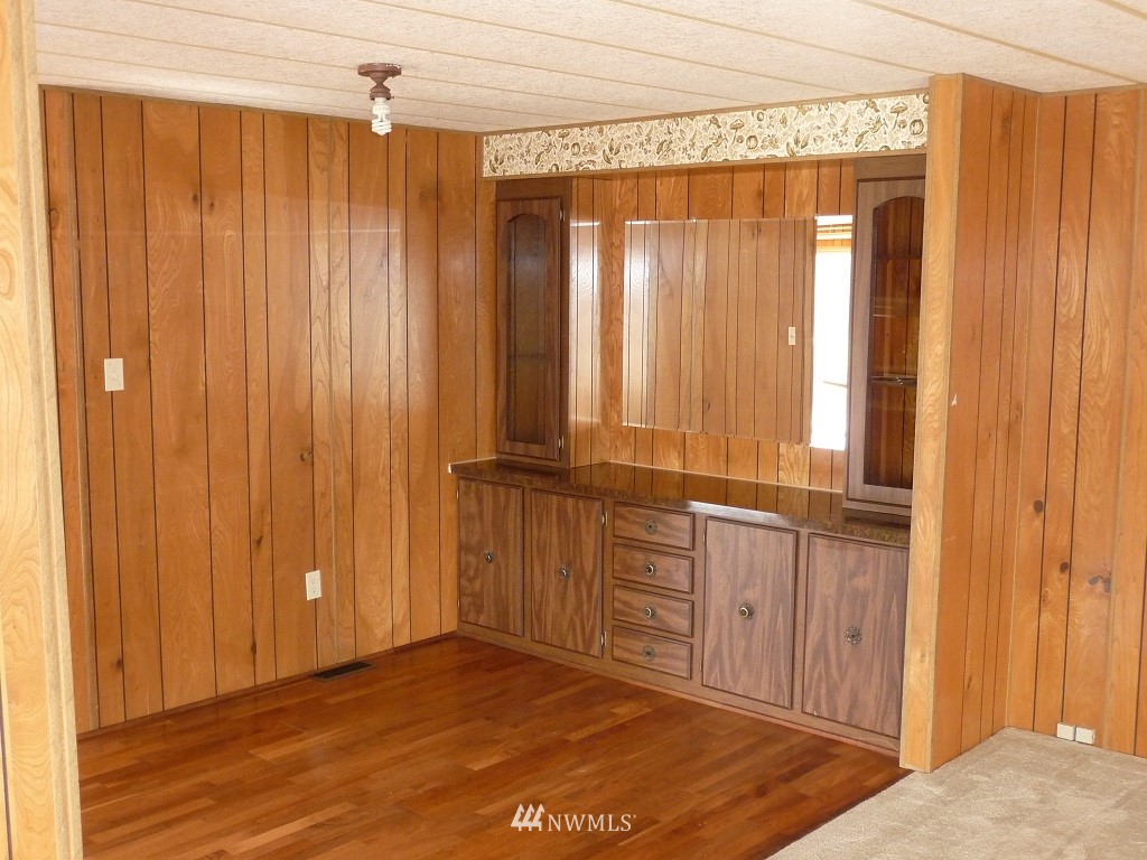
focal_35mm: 38
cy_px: 430
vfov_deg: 37.7
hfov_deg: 49.0
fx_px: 1259
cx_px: 574
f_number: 3.8
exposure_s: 1/30
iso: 400
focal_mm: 6.3
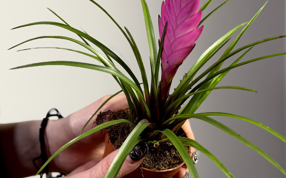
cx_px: 116
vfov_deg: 15.3
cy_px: 68
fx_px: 662
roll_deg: +1.5
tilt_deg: -1.1
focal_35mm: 85
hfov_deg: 24.3
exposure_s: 1/120
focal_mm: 6.76
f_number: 1.78
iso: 100
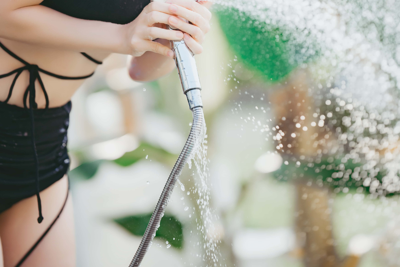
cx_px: 200
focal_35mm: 203
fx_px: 2255
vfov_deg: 6.7
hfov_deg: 10.1
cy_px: -24
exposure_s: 1/1250
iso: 100
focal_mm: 135
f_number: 1.8
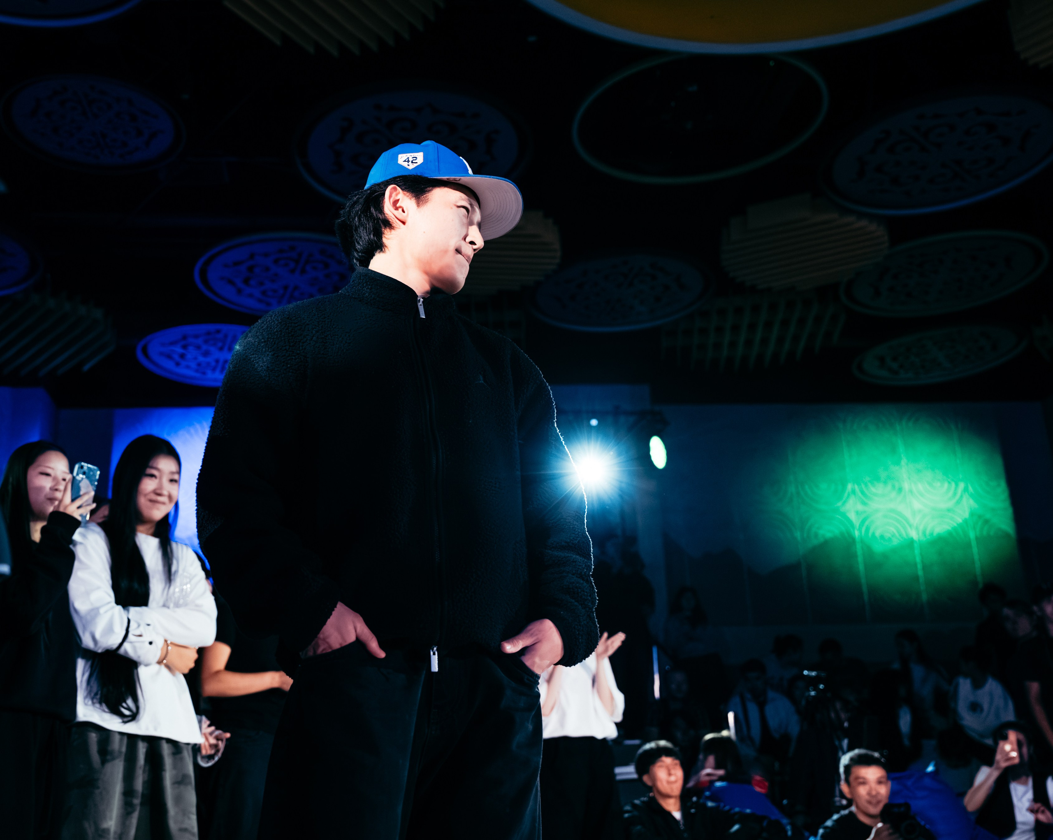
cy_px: 426
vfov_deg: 37.5
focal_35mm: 40
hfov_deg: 45.9
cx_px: 417
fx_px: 1234
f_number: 2.8
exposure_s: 1/800
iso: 3200
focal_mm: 33
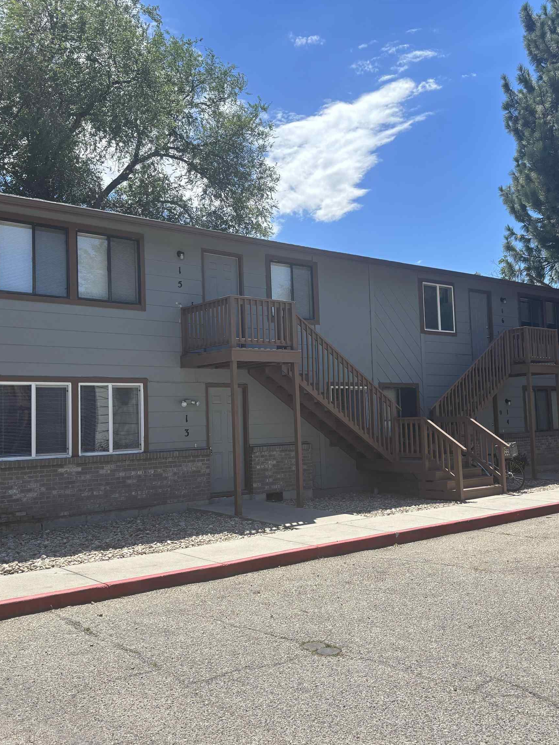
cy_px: 375
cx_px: 269
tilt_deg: +3.2
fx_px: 753
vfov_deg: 52.6
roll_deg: +1.6
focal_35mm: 35
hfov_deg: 40.7
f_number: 1.6
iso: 50
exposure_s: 1/2571
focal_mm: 5.96
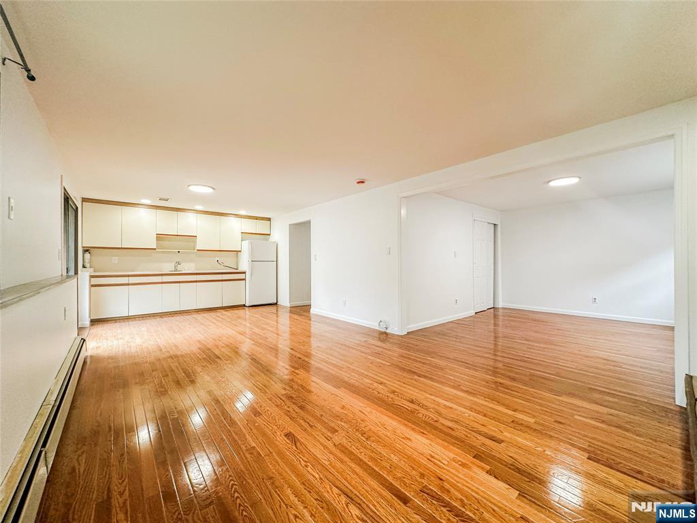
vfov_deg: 85.7
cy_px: 262
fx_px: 282
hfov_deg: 102.1
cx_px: 348
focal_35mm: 14
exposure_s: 1/120
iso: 200
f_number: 2.2
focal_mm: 2.22
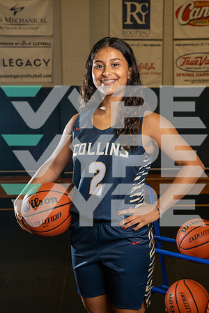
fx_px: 453
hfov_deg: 26.0
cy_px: 156
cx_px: 104
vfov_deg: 38.2
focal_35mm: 52
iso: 800
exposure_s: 1/250
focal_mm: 52
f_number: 7.1
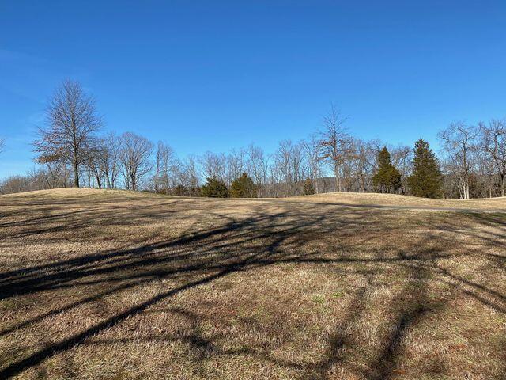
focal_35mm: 26
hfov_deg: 67.3
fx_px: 380
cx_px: 253
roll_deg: +3.1
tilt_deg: +3.5
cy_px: 190
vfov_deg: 53.1
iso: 32
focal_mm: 4.25
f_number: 1.8
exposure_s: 1/2967
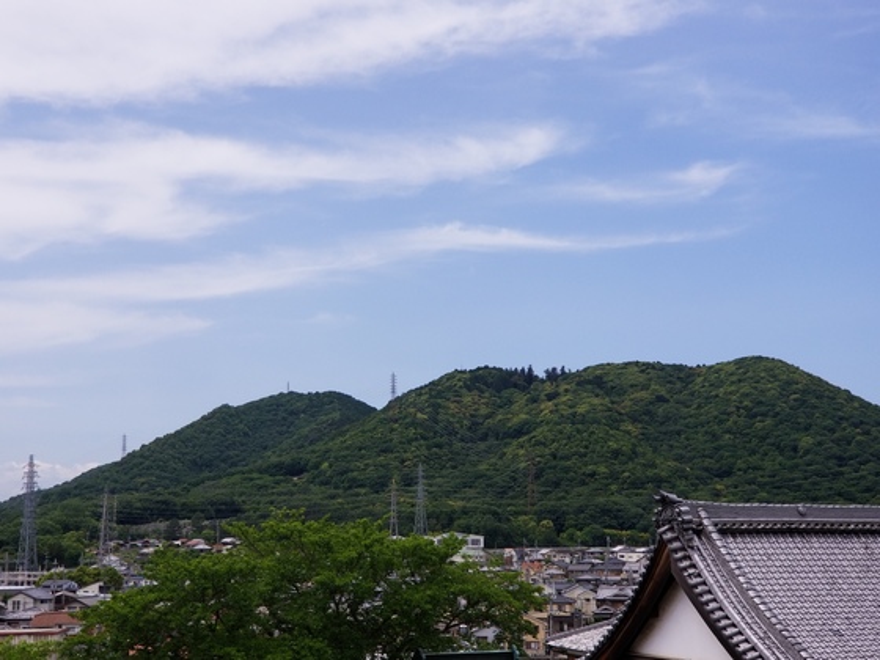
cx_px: 440
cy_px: 330
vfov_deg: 28.0
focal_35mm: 52
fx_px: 1322
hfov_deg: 36.8
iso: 25
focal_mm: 6
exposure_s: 1/1233
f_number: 2.4
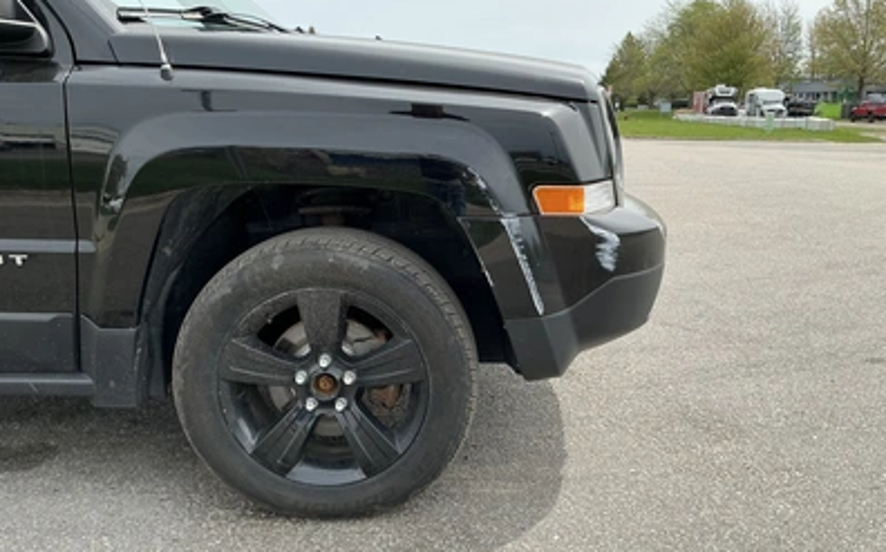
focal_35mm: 30
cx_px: 445
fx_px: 724
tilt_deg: -11.3
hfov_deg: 62.9
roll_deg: -0.5
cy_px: 284
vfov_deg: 41.8
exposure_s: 1/1098
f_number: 1.8
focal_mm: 3
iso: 25
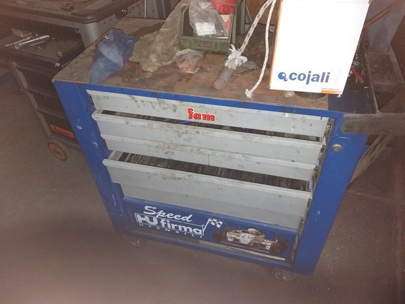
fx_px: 304
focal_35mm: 26
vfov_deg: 53.1
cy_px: 152
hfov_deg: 67.3
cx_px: 202
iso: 200
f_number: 1.7
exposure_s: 1/33
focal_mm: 3.93
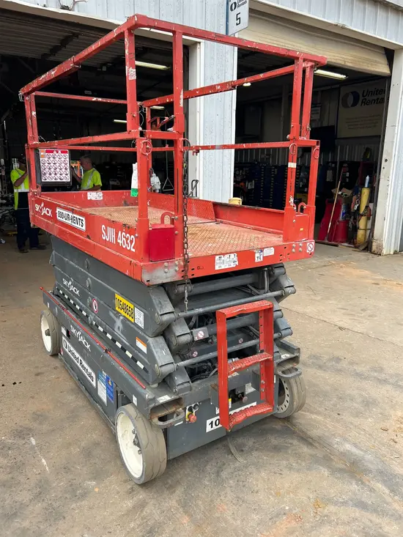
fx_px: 403
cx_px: 202
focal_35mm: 26
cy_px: 268
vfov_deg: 67.3
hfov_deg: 53.1
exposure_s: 1/1183
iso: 50
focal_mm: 5.7
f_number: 1.5
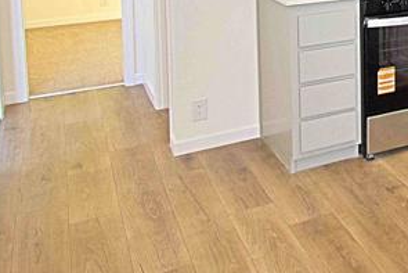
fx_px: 590
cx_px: 452
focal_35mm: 52
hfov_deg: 33.2
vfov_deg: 23.5
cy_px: -63
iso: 500
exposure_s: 1/250
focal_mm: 10
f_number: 4.5
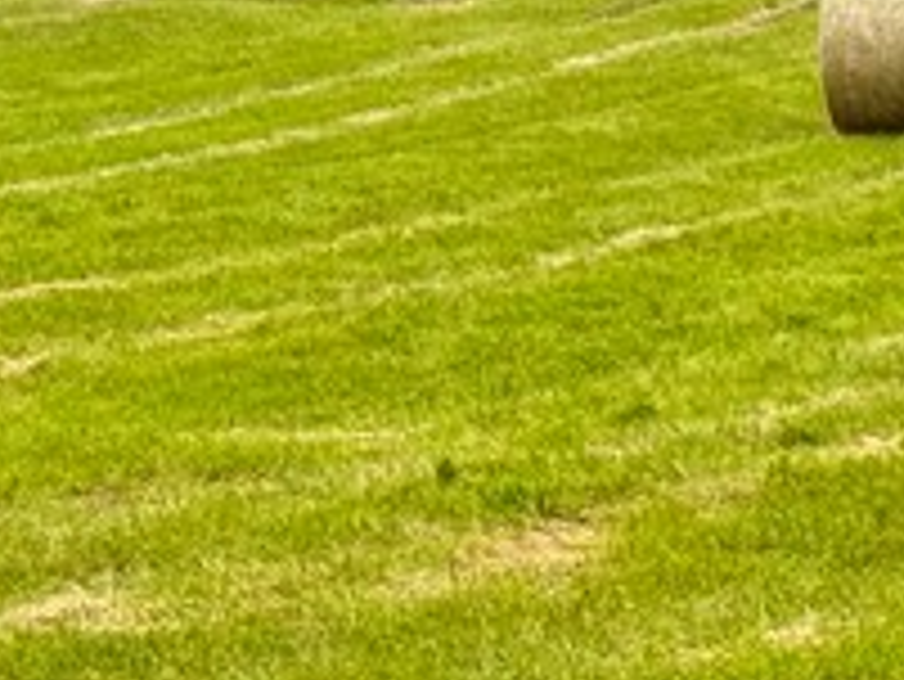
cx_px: 369
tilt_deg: -2.2
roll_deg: +0.4
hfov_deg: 8.1
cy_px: -396
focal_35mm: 244
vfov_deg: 6.0
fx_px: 6376
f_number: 1.78
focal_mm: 6.76
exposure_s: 1/895
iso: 64
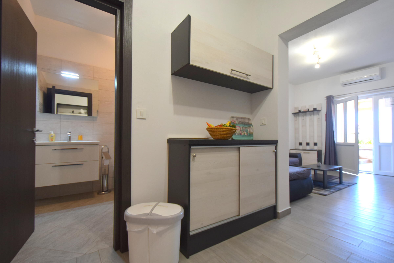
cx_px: 197
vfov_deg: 77.3
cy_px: 132
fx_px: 164
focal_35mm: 15
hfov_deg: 100.4
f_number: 4
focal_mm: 10
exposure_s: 1/60
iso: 500
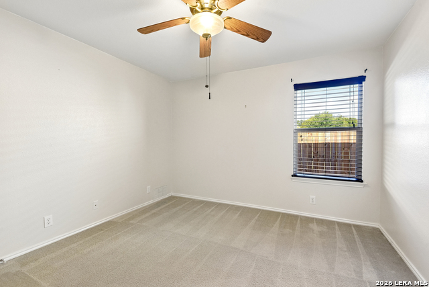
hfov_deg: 96.7
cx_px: 214
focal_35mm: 16
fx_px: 191
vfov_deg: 73.8
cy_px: 144
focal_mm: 16
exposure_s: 1/15
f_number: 8
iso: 720
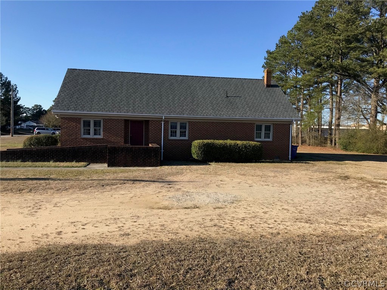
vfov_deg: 49.7
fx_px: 313
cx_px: 194
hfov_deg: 63.4
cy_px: 145
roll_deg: -0.7
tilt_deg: -0.2
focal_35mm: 28
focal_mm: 3.99
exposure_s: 1/1389
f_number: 1.8
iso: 20
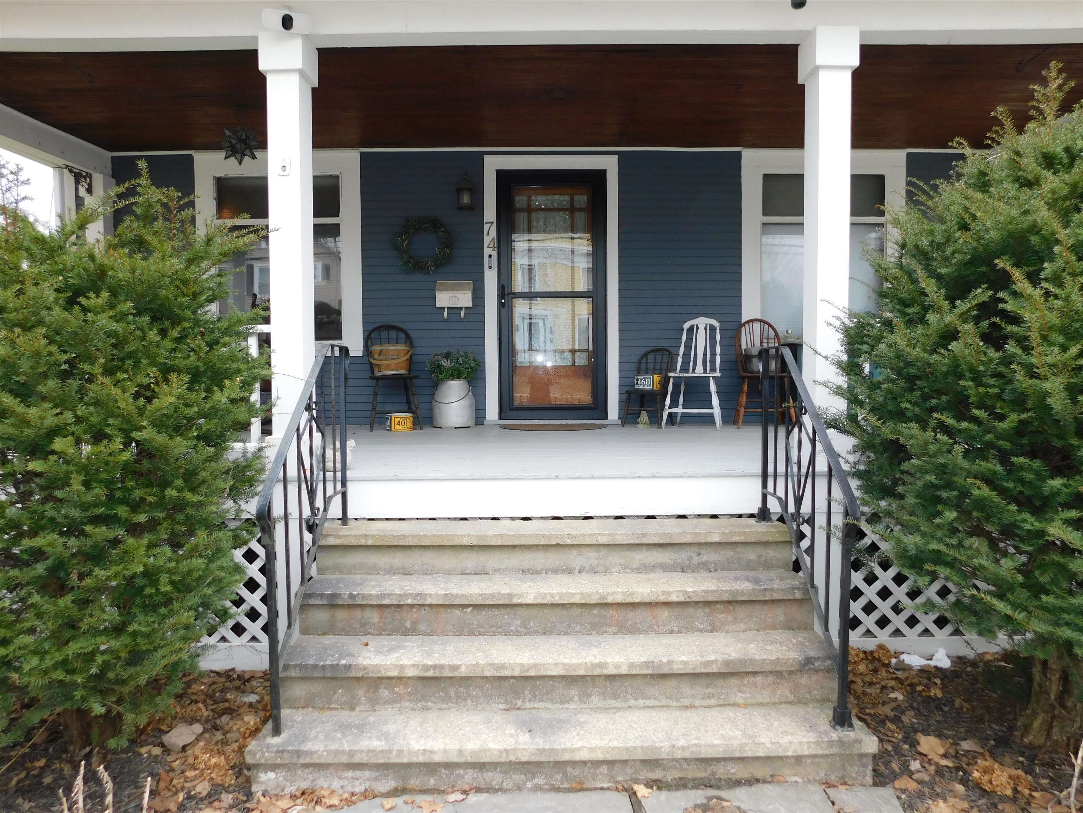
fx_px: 720
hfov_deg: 73.9
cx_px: 542
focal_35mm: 23
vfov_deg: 58.9
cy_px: 406
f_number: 3
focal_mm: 4
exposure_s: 1/160
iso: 125
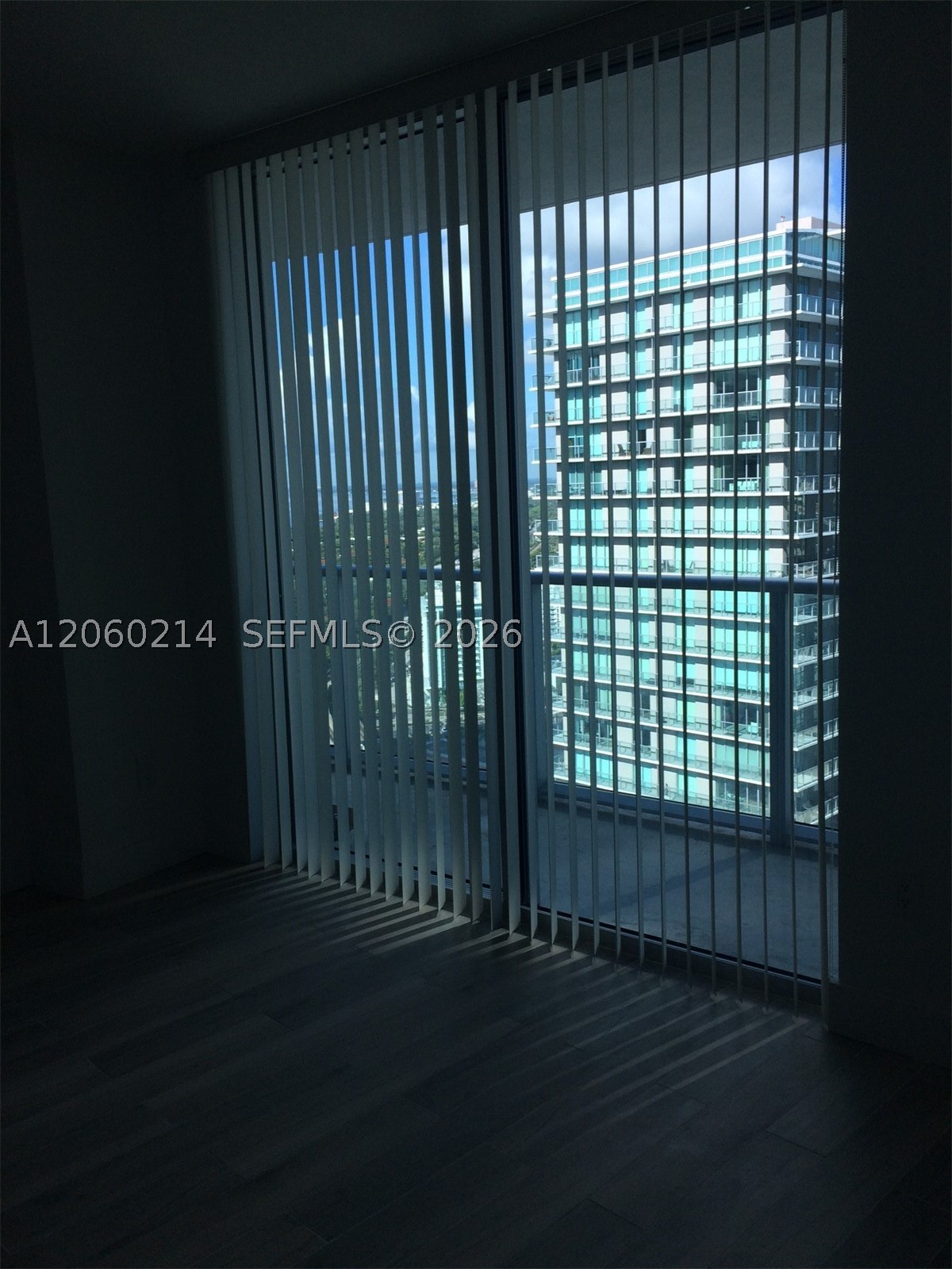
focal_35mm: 29
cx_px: 476
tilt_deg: -10.2
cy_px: 634
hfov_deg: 48.2
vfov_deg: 61.7
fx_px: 1063
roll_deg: +2.8
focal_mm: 4.15
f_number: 2.2
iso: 32
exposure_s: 1/733
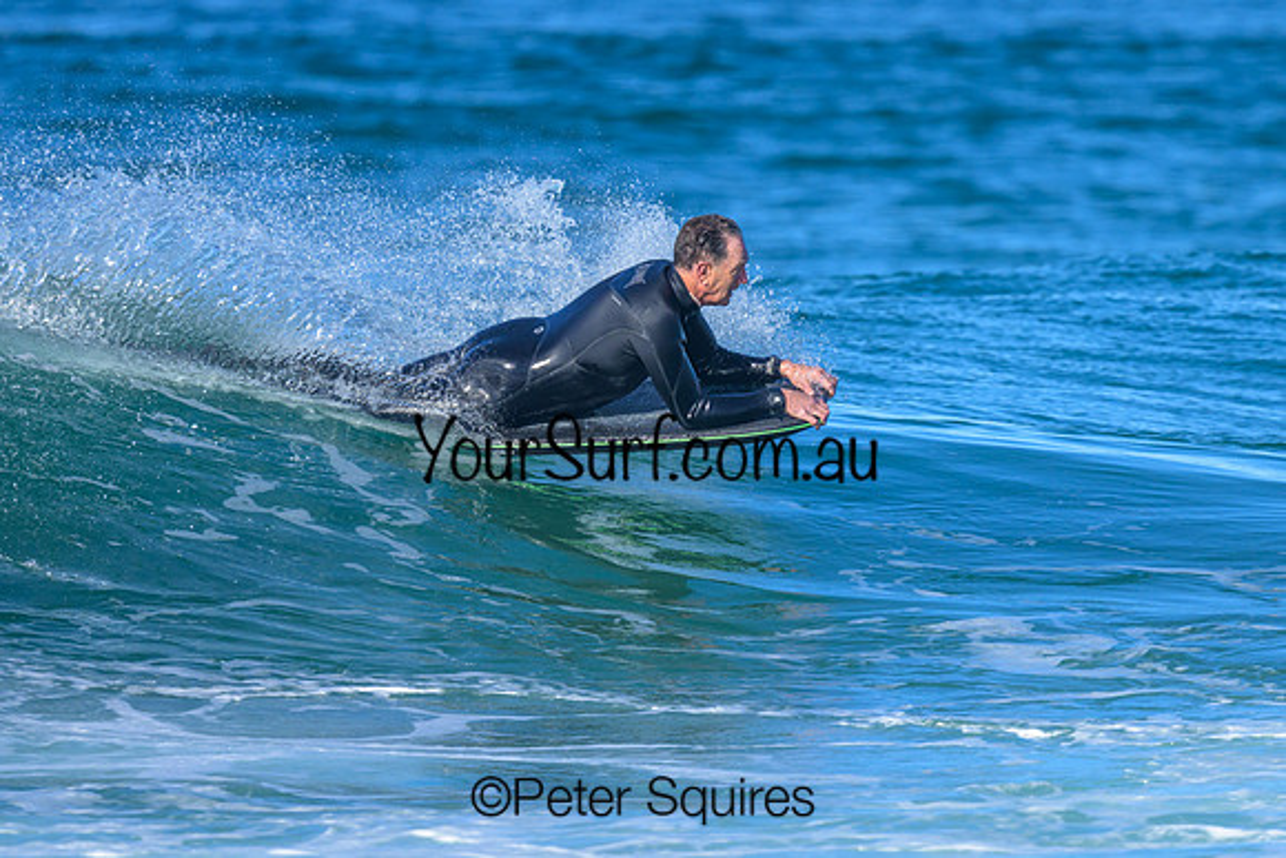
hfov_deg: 1.9
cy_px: 424
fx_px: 39320
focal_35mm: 1101
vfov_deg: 1.3
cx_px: 680
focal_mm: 800
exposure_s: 1/2000
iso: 400
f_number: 6.3
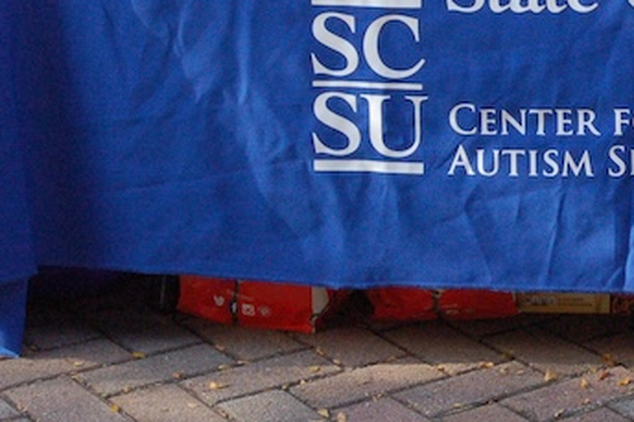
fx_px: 2417
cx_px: 726
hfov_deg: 14.5
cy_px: 60
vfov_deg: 9.9
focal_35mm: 137
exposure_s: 1/320
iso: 1600
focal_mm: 35
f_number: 9
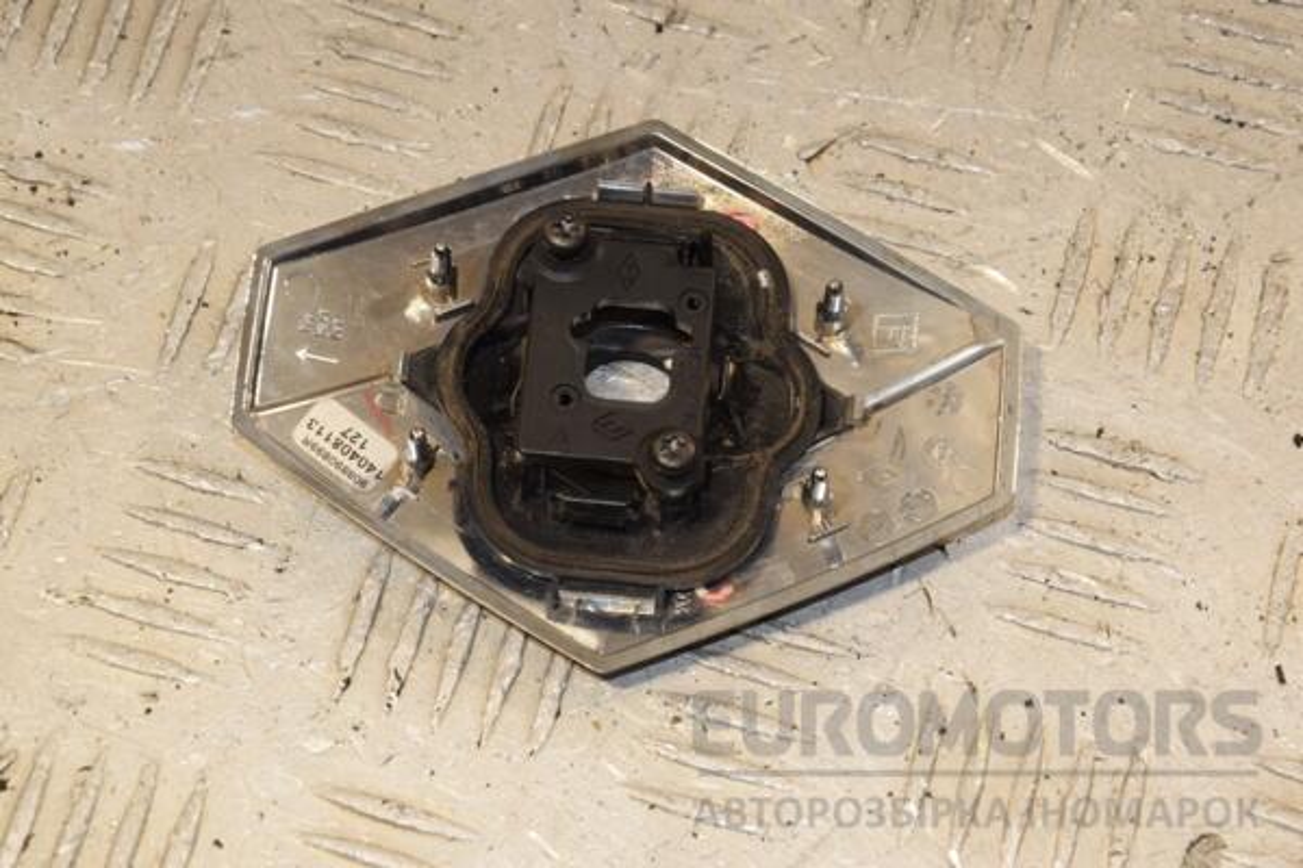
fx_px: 4072
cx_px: 652
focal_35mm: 112
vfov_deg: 12.2
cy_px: 434
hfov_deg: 18.2
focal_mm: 75
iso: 800
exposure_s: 1/200
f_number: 9
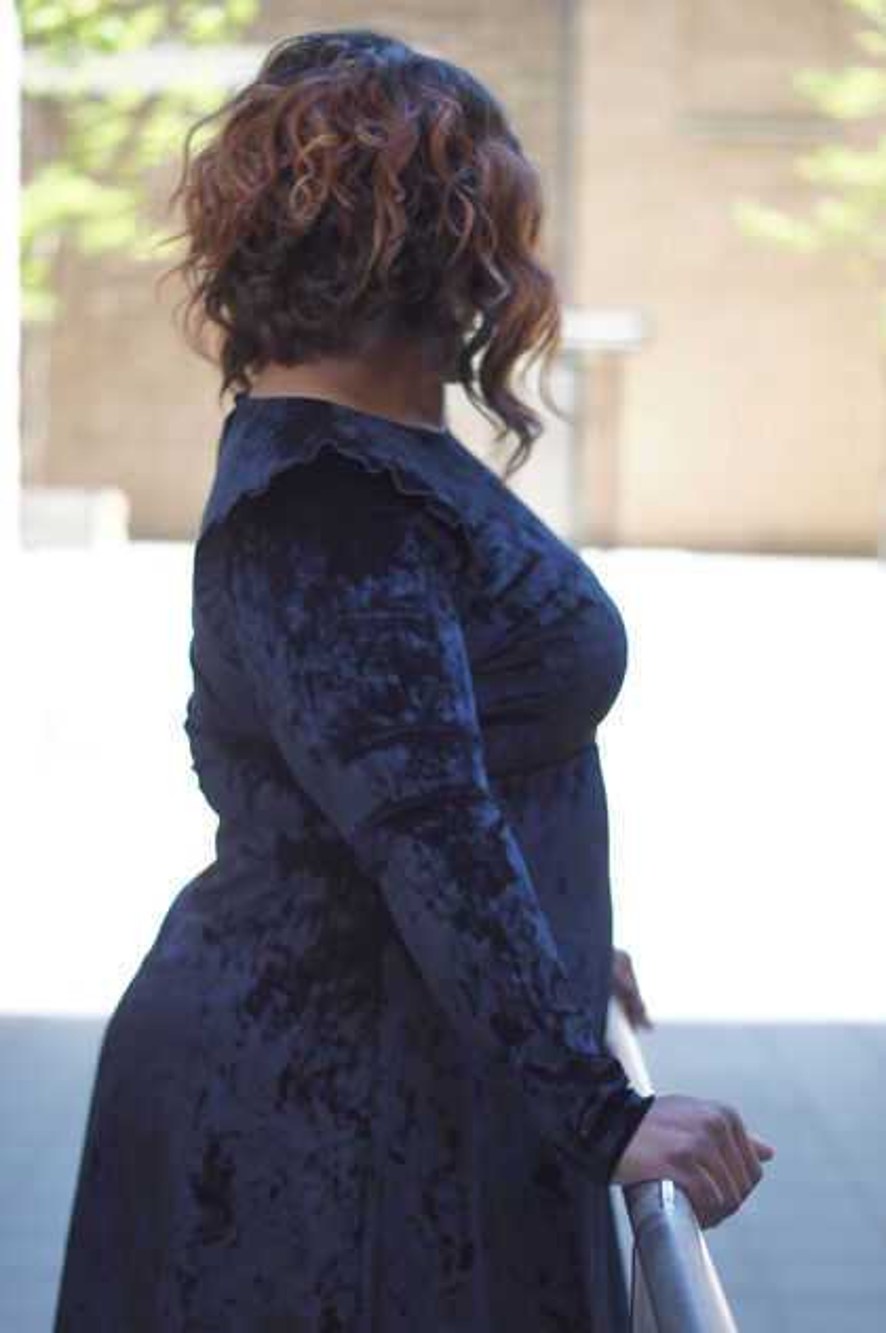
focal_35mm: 75
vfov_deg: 27.0
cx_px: 443
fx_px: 2775
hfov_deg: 18.1
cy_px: 666
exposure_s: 1/250
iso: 100
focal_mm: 50
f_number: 1.8
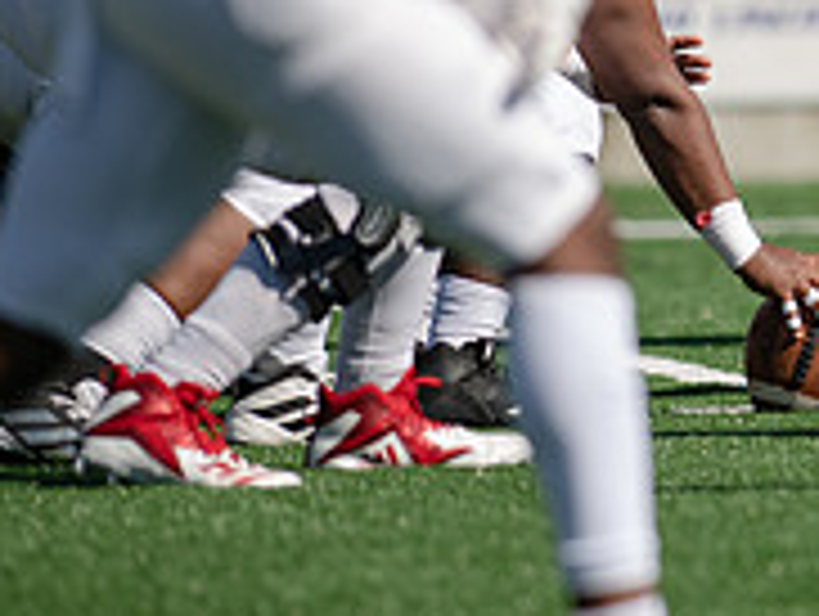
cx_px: 1152
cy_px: 38
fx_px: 21748
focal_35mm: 918
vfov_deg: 1.6
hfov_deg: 2.2
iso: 160
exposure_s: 1/2500
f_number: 3.2
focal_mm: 300
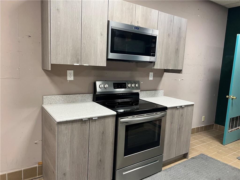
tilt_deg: -8.8
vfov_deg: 53.1
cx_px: 120
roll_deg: -2.7
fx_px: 180
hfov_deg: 67.3
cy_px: 90
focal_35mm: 26
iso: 125
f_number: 1.5
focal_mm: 5.7
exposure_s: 1/60
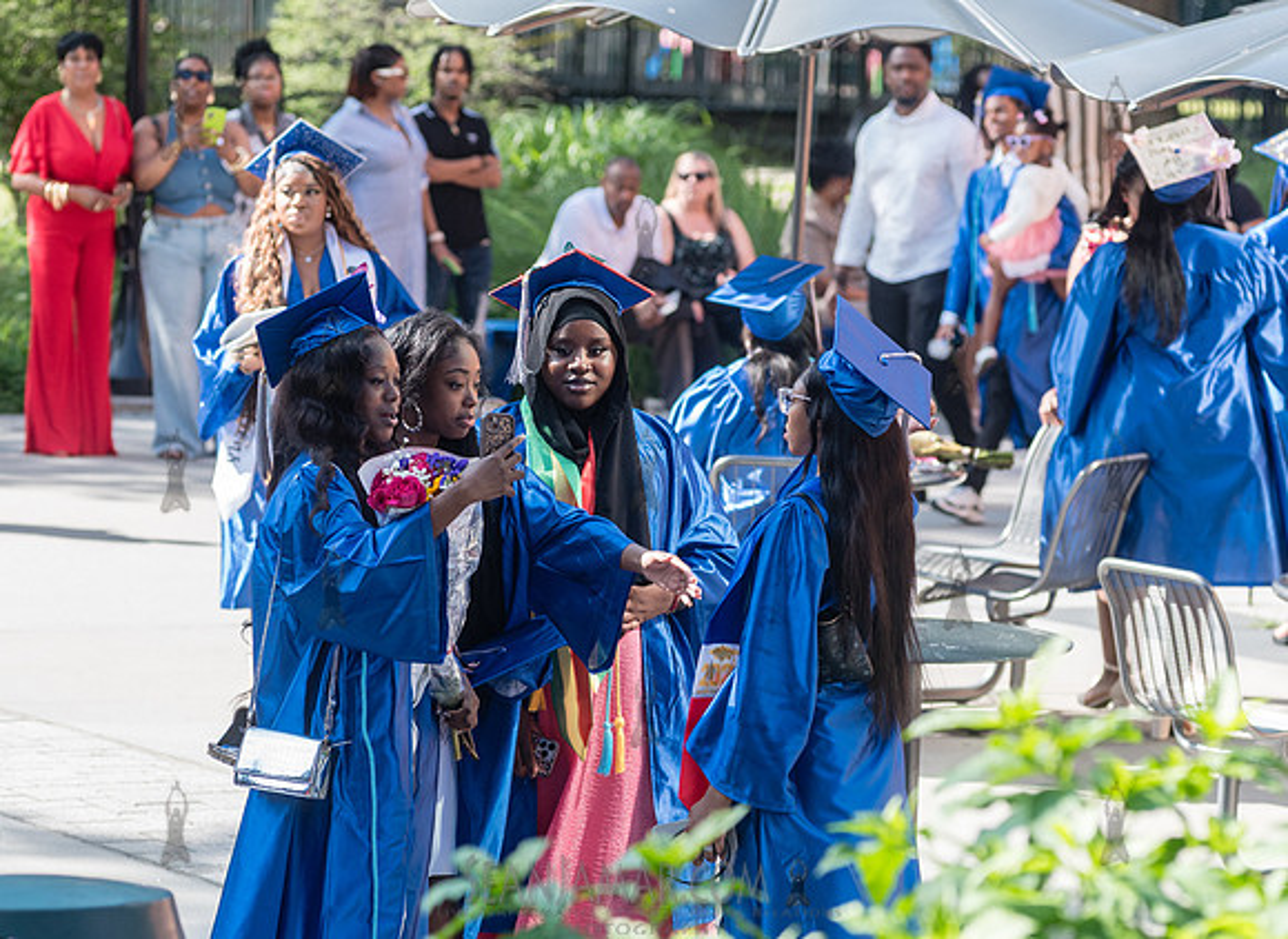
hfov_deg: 11.0
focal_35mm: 181
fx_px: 6686
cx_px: 578
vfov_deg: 8.0
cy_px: 454
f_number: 5
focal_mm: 145
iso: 400
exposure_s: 1/500
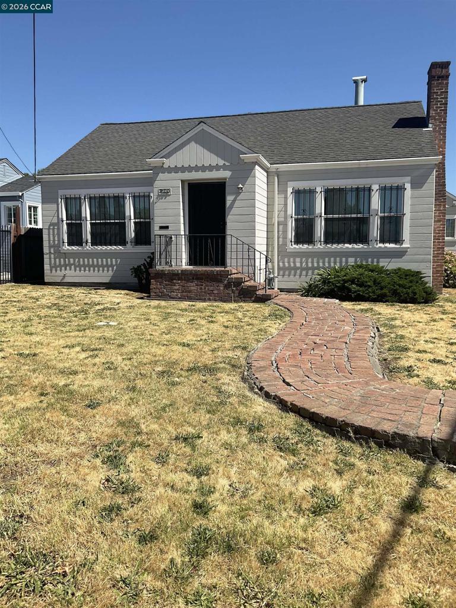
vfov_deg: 61.7
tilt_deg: -2.9
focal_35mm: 29
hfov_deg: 48.2
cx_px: 228
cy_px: 304
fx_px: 509
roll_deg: +0.6
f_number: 1.8
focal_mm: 3
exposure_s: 1/2141
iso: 16
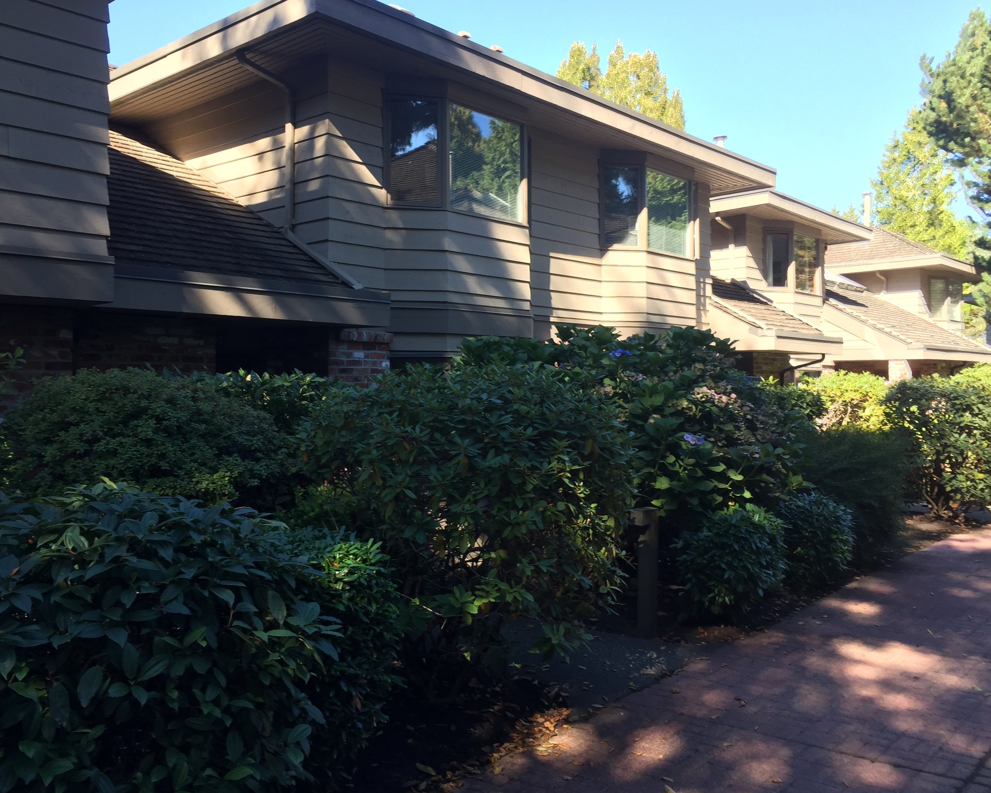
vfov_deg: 47.1
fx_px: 909
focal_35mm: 31
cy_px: 396
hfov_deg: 57.1
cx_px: 467
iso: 32
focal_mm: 4.15
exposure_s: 1/184
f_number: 2.2
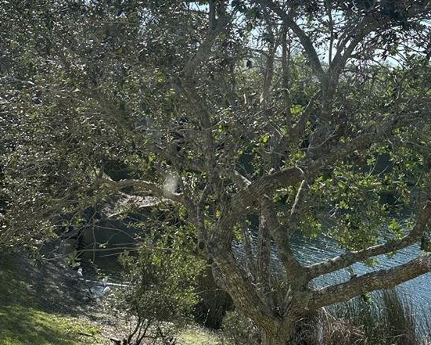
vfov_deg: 29.6
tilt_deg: -1.5
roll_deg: -3.4
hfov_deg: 36.4
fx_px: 651
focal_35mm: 51
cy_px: 135
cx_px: 273
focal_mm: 6.86
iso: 80
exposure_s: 1/1587
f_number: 1.78
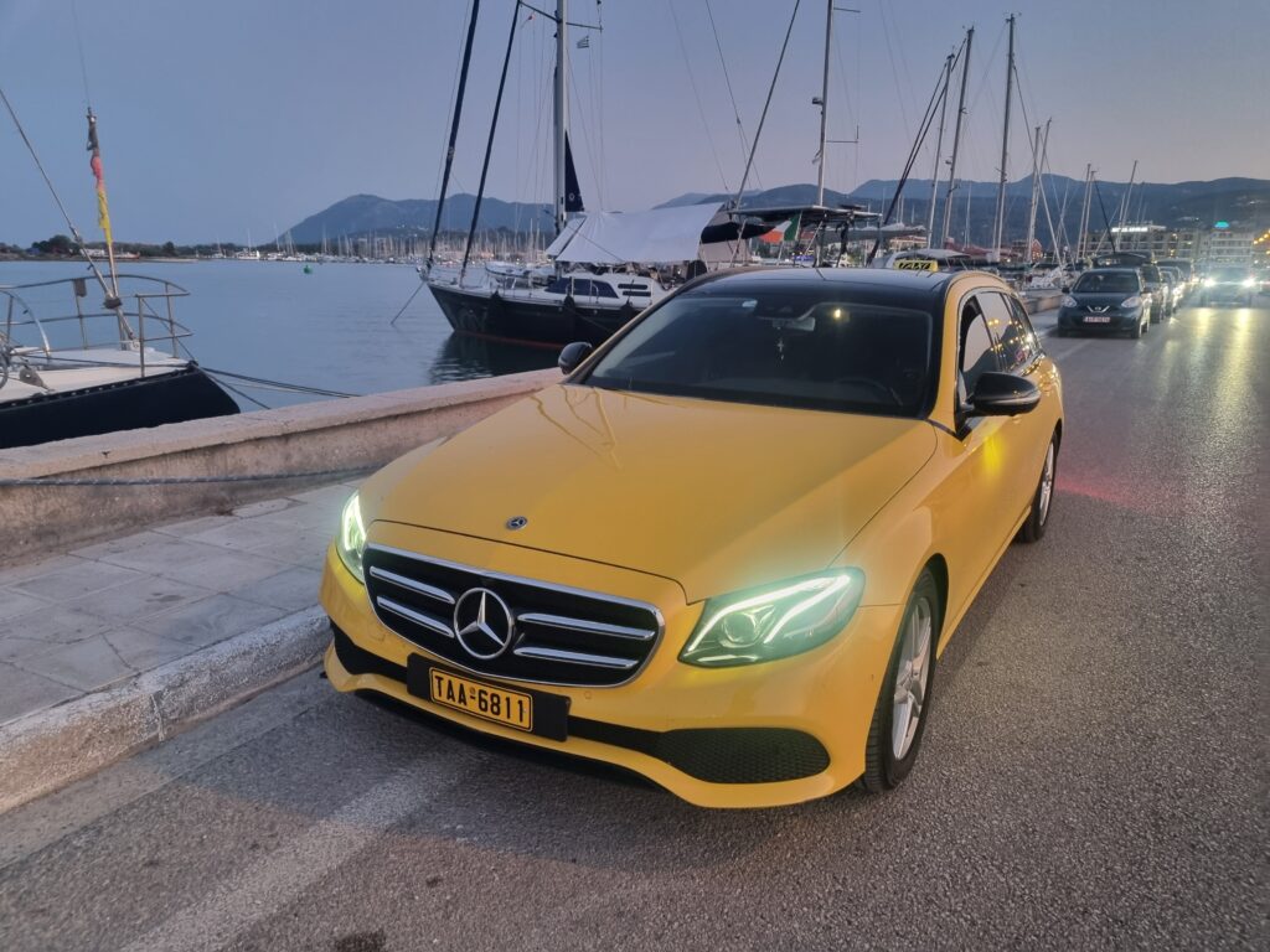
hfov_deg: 67.3
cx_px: 635
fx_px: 954
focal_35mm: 26
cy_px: 476
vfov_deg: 53.1
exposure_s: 1/40
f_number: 1.8
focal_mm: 5.4
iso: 500
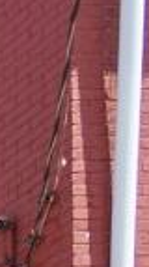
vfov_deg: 9.8
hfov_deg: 3.5
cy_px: 596
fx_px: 1396
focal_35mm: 198
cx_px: -1131
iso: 250
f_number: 9
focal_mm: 12
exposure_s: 1/80
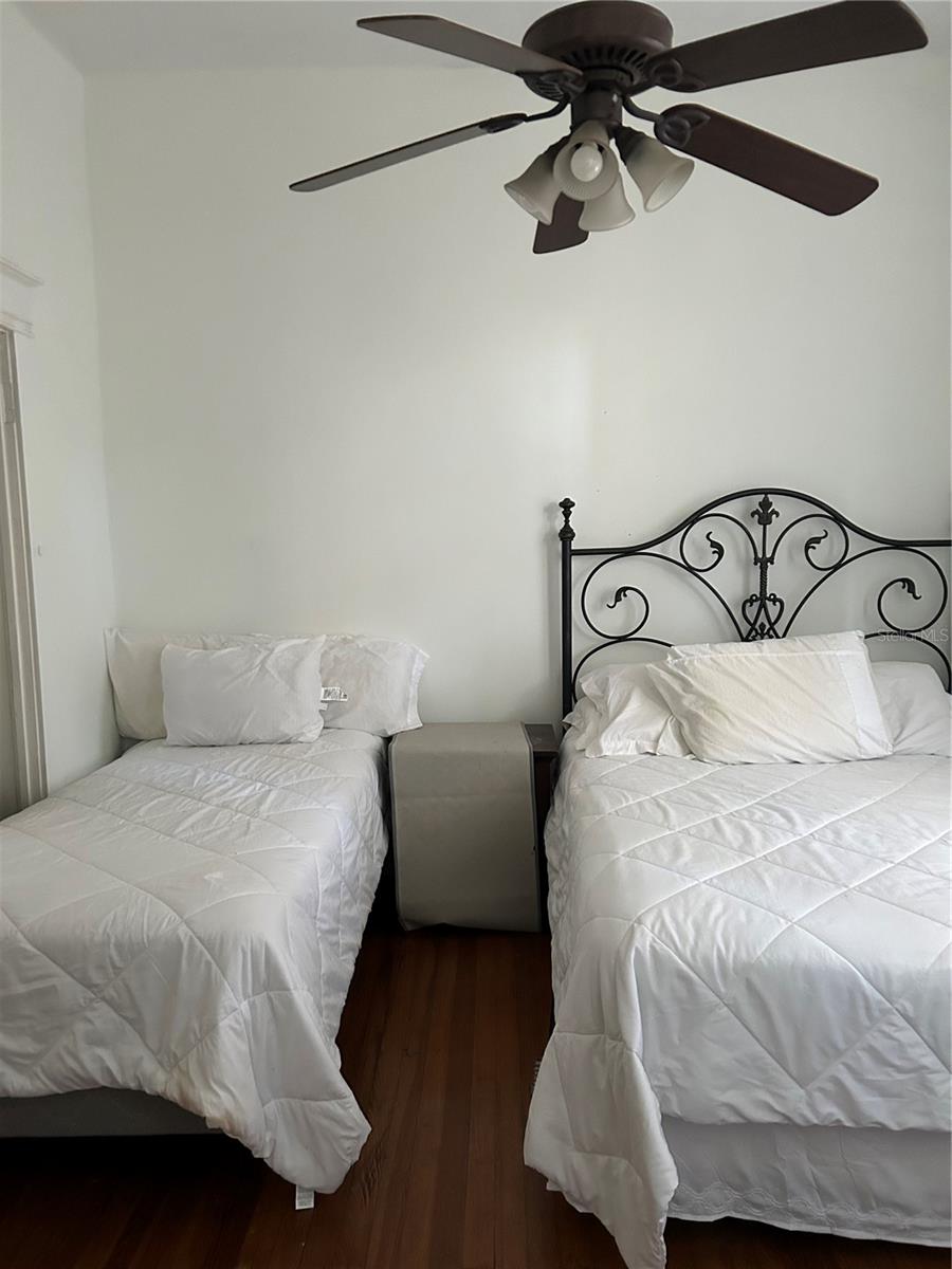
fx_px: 953
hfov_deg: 53.1
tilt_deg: -7.2
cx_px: 476
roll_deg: +0.9
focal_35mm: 26
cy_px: 634
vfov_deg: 67.3
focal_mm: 5.7
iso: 500
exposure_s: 1/53
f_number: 1.5
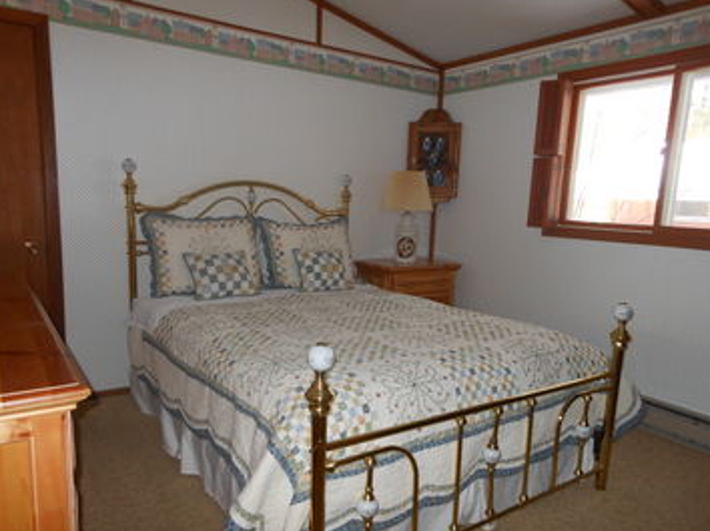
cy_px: 271
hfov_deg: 67.3
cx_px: 349
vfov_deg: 53.0
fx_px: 533
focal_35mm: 26
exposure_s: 1/25
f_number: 3.2
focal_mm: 4.5
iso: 200
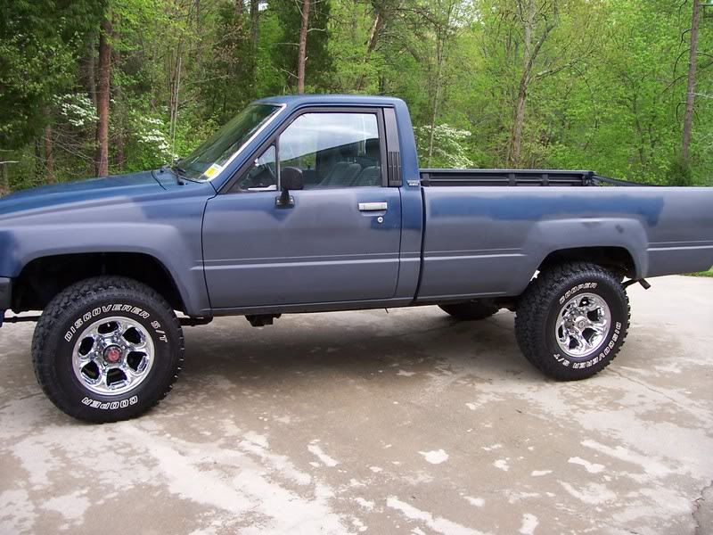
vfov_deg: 41.8
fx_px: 700
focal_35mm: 34
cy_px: 268
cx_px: 356
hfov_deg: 54.0
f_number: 2.7
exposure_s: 1/90
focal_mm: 5.6
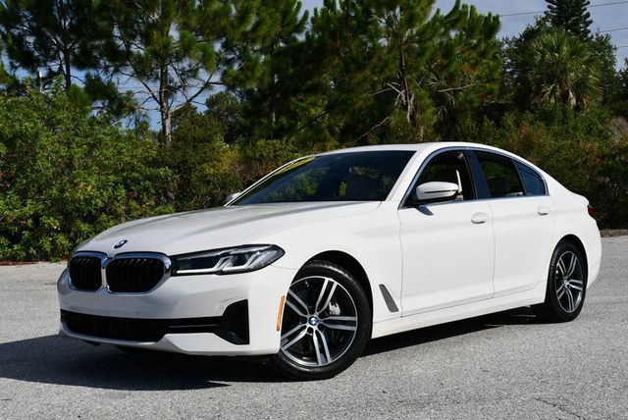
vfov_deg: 26.0
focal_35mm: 52
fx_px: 908
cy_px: 210
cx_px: 314
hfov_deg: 38.2
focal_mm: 26
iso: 100
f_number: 9
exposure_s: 1/320
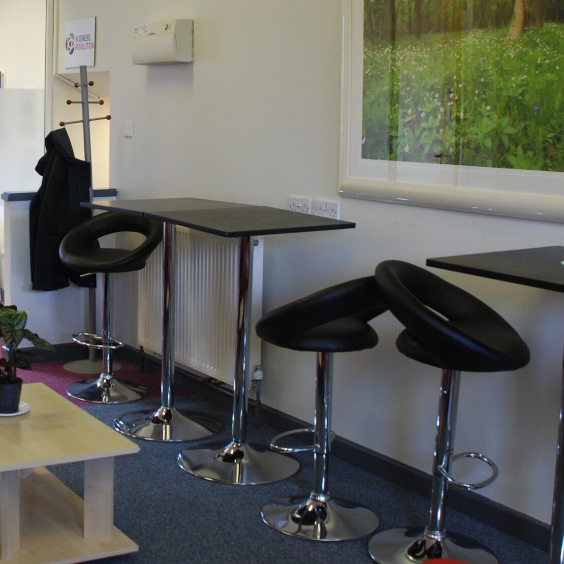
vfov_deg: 31.9
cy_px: 189
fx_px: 977
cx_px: 106
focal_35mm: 53
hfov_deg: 31.3
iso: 400
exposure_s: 1/25
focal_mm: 18
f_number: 3.5
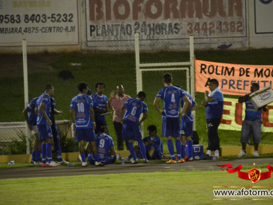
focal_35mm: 221
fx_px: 1740
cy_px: 102
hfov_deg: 9.0
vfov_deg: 6.7
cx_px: 149
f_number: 5.6
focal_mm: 135
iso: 3200
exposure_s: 1/20
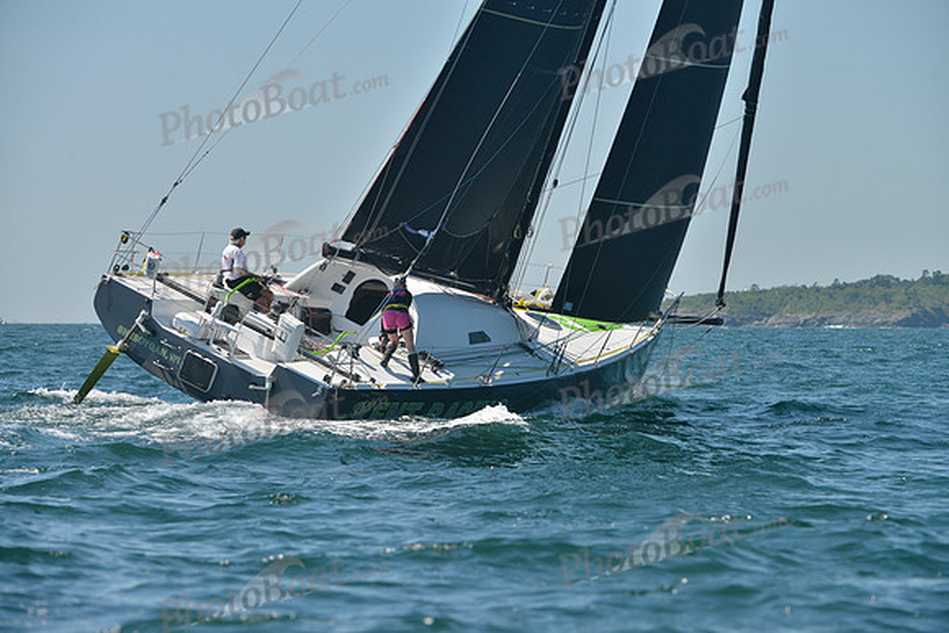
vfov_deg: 6.9
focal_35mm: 200
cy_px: 316
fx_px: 5273
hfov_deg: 10.3
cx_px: 474
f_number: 8
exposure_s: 1/1000
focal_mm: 200
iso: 280
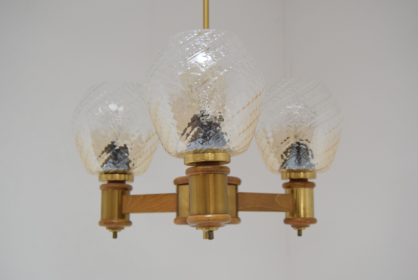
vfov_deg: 25.8
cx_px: 209
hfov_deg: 37.8
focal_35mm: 52
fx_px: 610
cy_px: 140
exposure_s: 1/125
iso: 1600
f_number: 5.6
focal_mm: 35
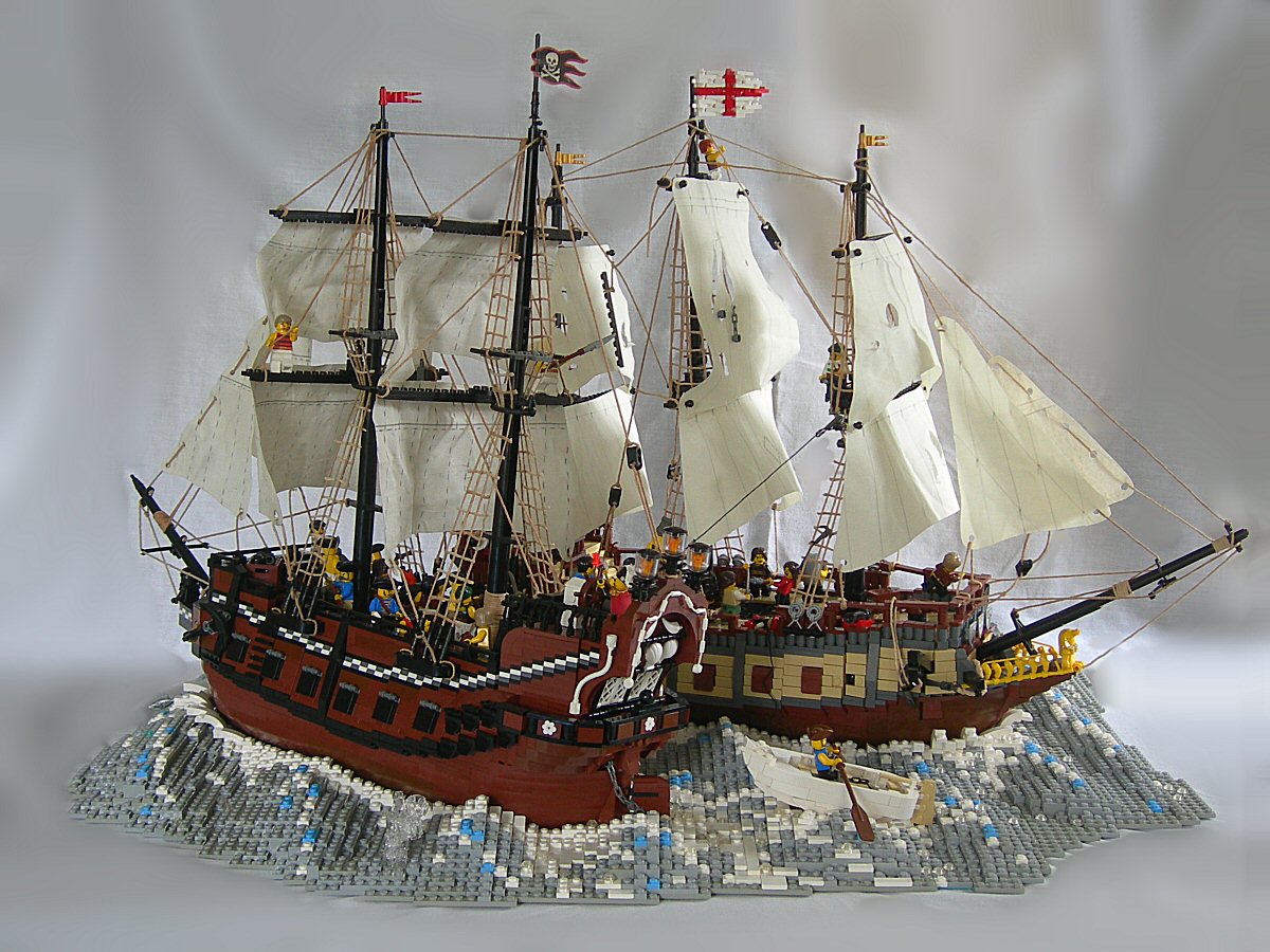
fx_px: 1504
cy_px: 476
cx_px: 635
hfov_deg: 45.8
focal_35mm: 41
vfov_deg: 35.1
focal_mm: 8.5
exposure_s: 1/3.9
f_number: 2.9
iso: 55
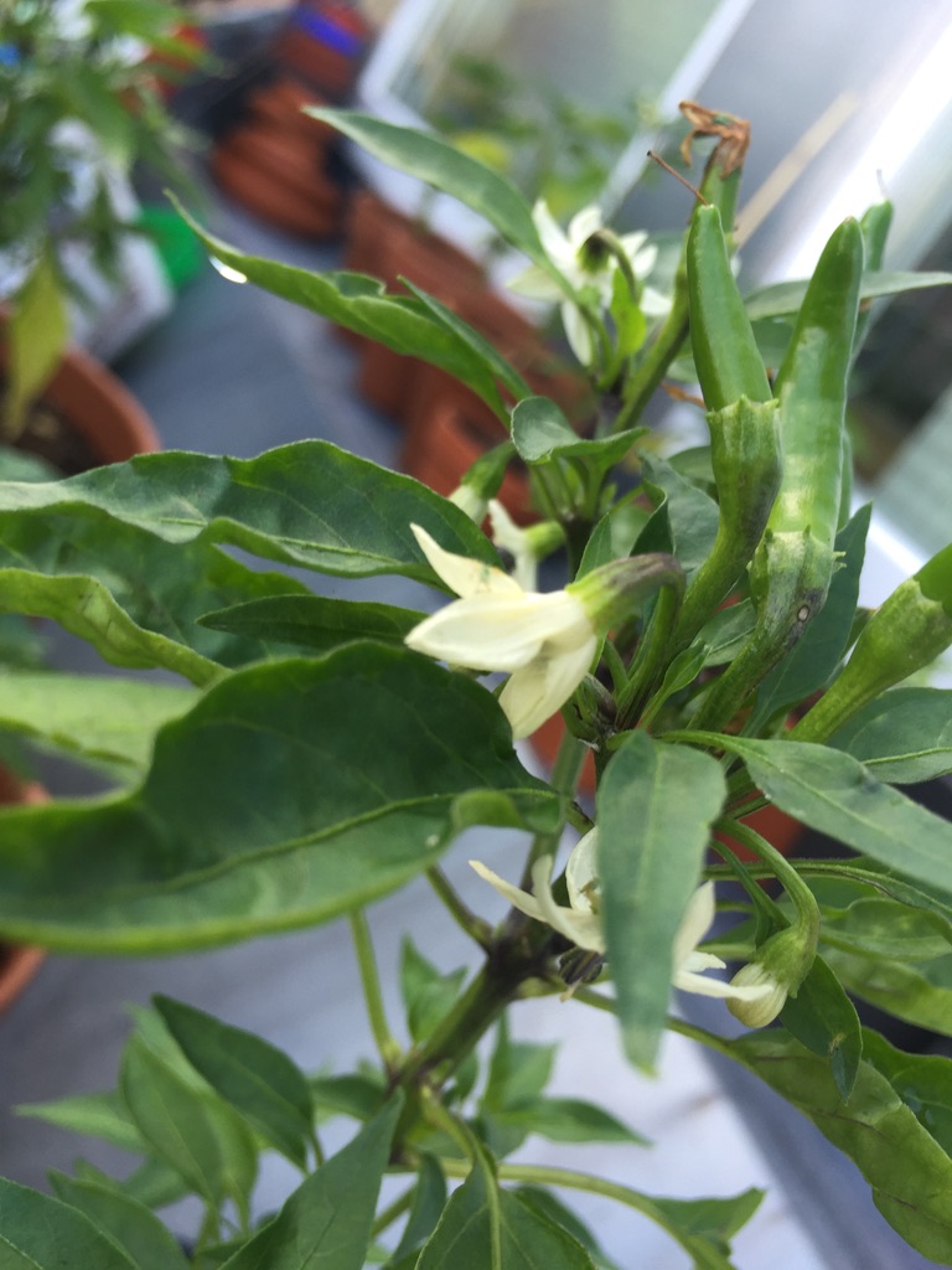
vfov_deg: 61.7
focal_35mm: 29
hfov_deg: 48.2
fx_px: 1063
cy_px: 635
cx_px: 476
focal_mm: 4.15
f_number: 2.2
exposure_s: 1/114
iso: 32
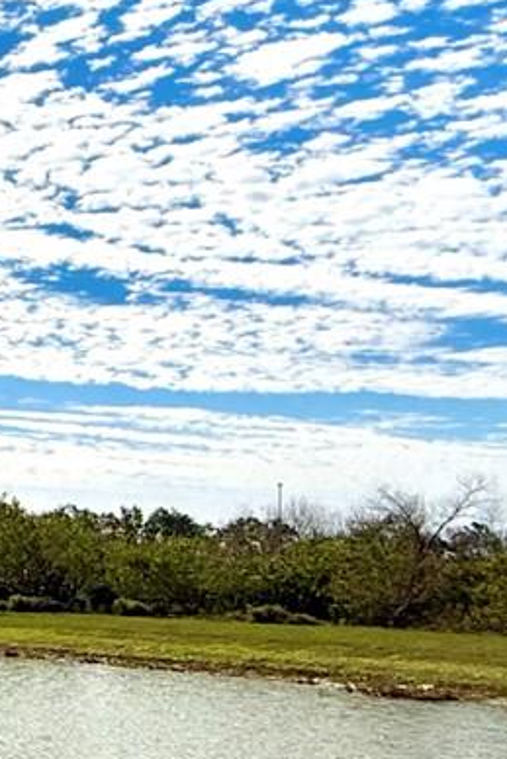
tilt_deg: +2.1
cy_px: 538
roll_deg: -1.0
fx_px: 1266
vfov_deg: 32.9
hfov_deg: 16.1
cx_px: -577
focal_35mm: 60
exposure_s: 1/10101
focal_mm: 2.22
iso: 40
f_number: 2.2
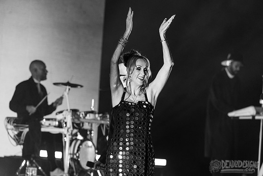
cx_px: 132
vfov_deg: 5.1
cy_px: 88
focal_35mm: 270
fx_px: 1973
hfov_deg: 7.6
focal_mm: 270
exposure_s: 1/250
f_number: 5.6
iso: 4000
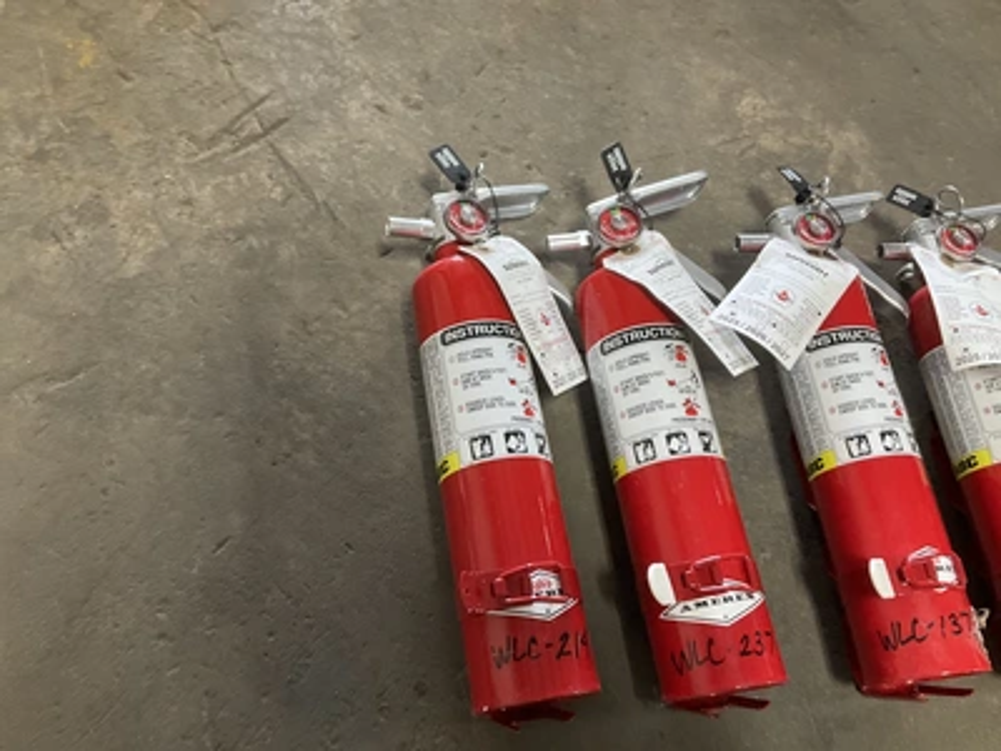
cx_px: 500
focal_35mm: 29
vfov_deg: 48.2
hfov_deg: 61.7
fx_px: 839
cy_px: 376
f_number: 1.8
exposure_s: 1/60
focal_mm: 3
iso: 200
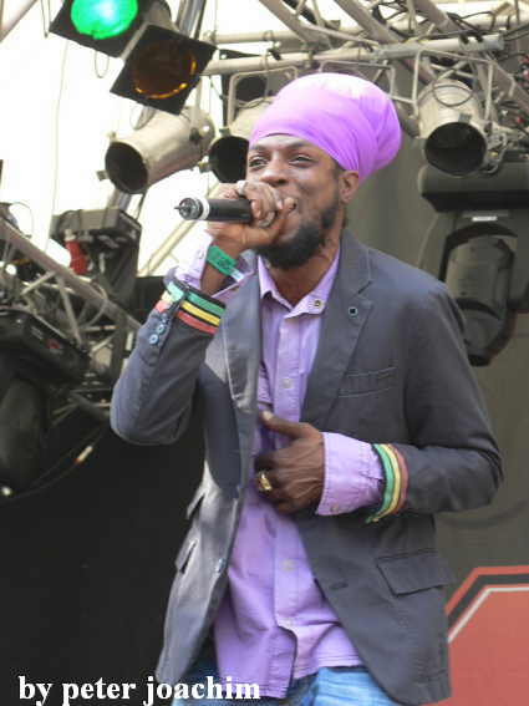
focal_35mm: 185
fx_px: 3771
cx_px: 264
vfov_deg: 10.7
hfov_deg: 8.0
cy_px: 353
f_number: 3.3
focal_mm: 31.6
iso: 64
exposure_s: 1/40
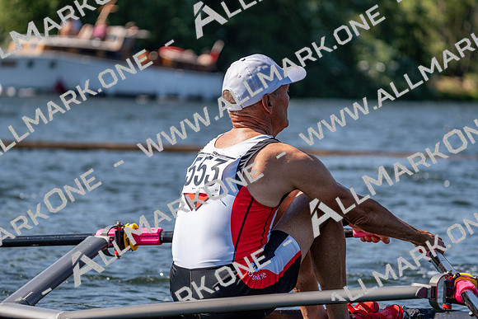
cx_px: 239
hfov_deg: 10.3
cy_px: 160
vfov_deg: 6.9
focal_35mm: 200
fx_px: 2656
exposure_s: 1/1600
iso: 200
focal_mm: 200
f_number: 5.6
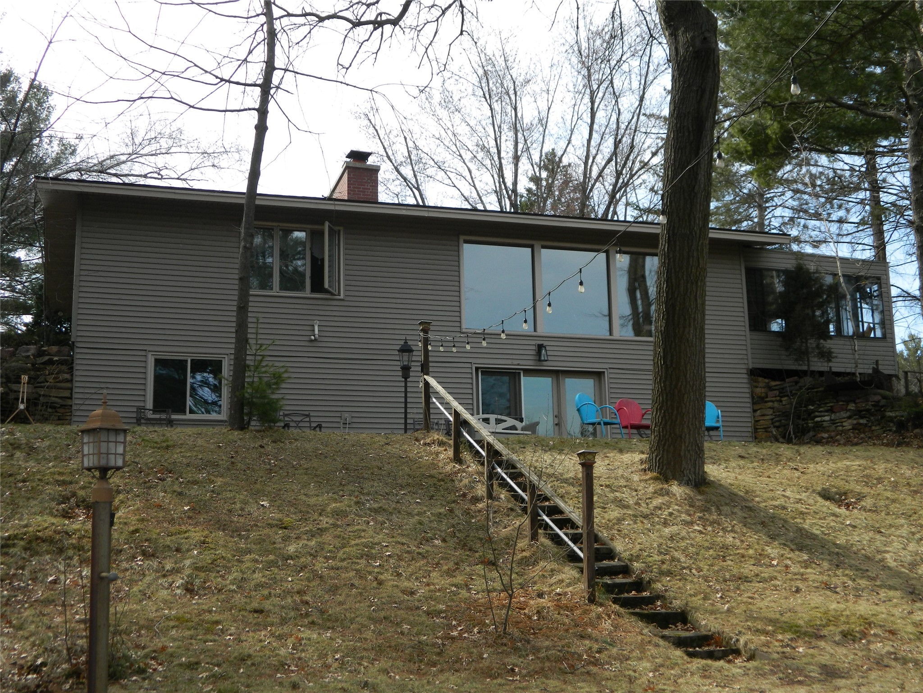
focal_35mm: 47
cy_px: 346
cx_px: 462
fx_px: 1253
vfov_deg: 30.9
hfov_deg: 40.4
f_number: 3.6
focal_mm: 8.4
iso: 80
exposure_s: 1/400
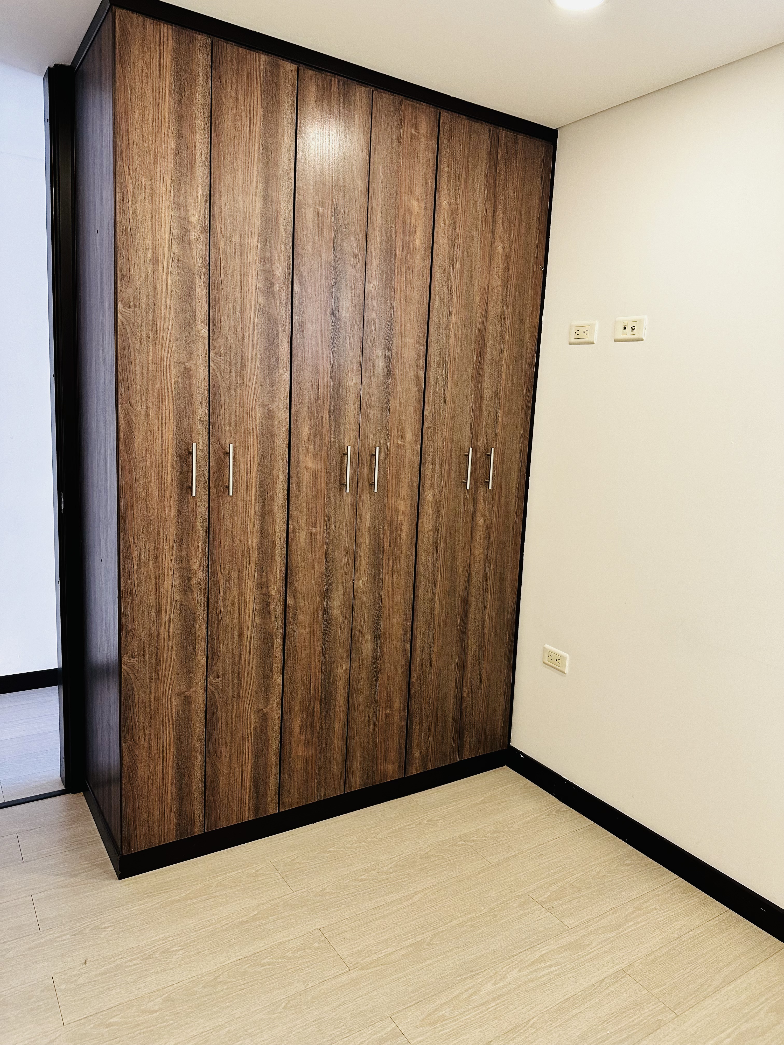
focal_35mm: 24
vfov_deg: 71.6
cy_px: 522
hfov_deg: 56.8
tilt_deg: -9.0
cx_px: 392
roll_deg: -2.9
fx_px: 725
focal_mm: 6.86
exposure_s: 1/60
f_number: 1.78
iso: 250
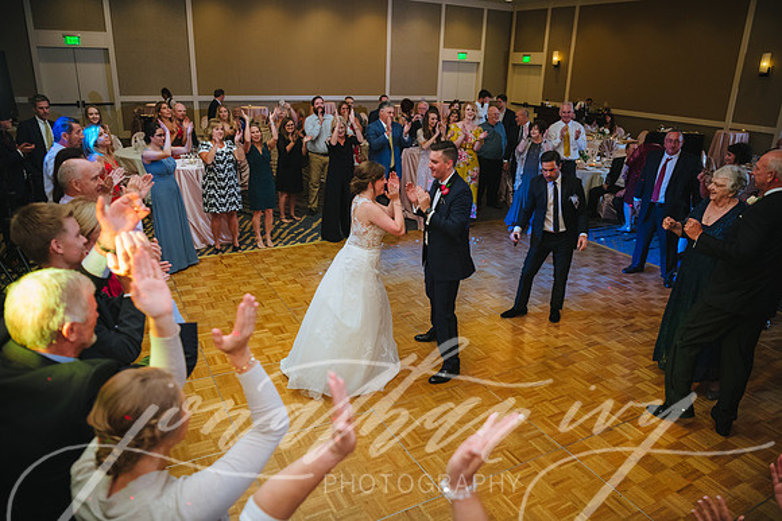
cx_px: 391
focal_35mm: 26
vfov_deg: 49.6
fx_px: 565
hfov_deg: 69.4
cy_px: 260
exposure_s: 1/80
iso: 1250
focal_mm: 26
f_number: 2.8
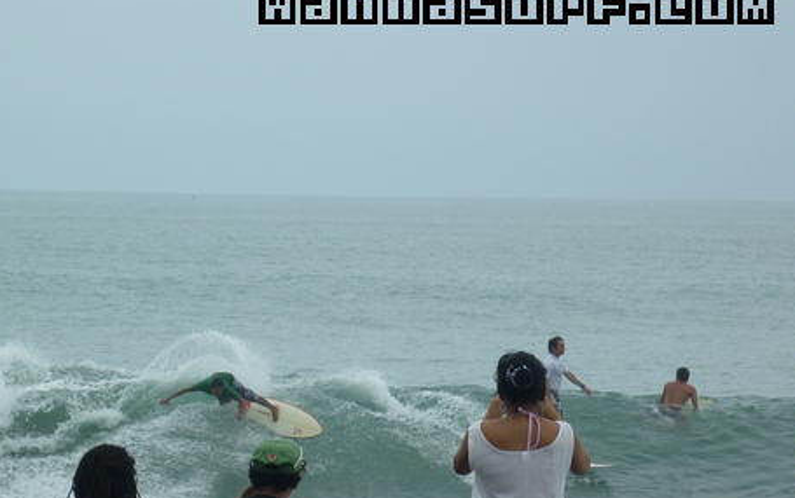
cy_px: 339
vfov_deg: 5.3
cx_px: 322
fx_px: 5377
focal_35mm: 248
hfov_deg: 8.5
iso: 80
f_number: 5.9
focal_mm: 22
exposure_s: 1/500
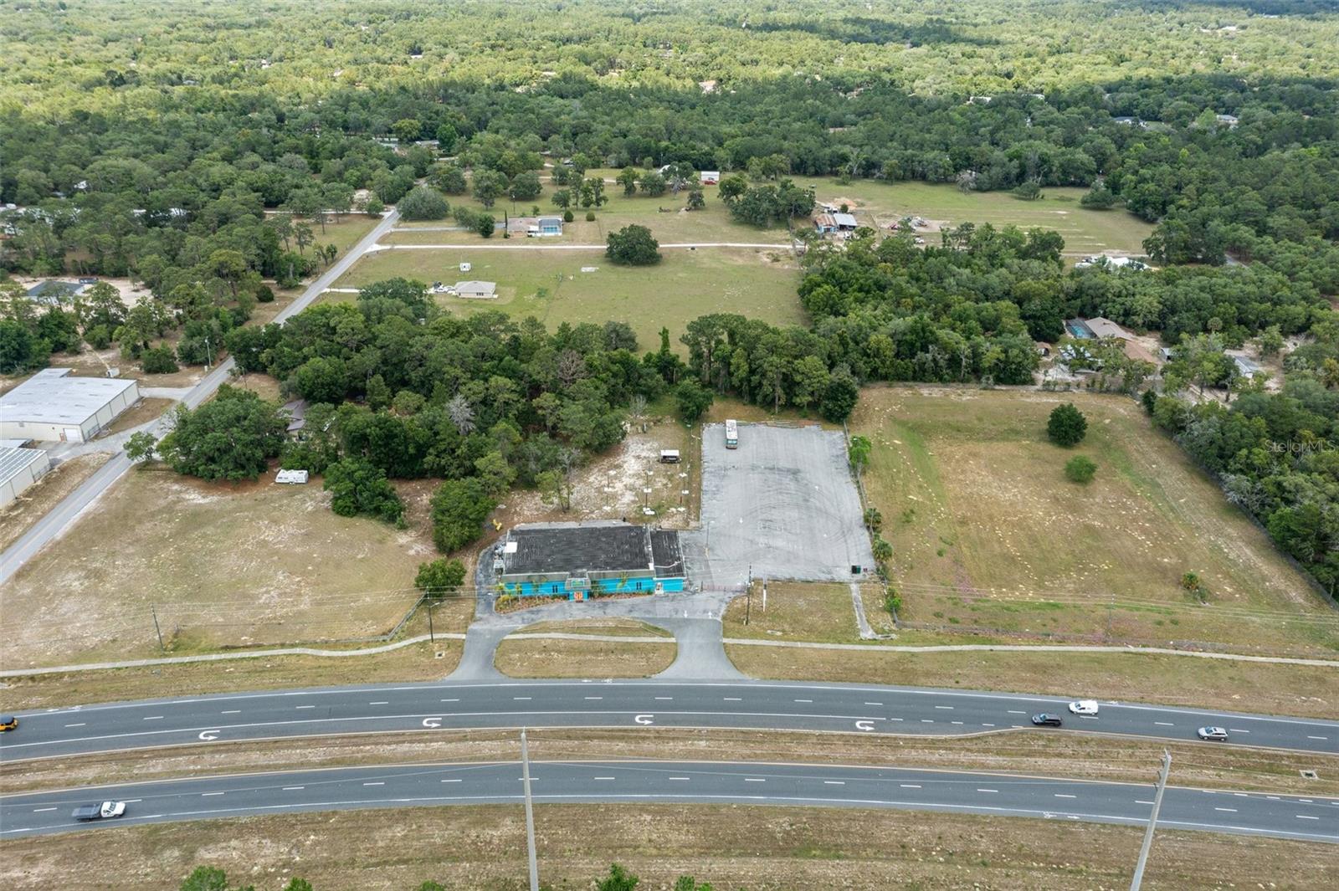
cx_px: 670
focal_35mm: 28
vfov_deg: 46.4
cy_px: 446
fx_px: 1041
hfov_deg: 65.5
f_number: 5
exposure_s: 1/200
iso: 100
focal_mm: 10.26
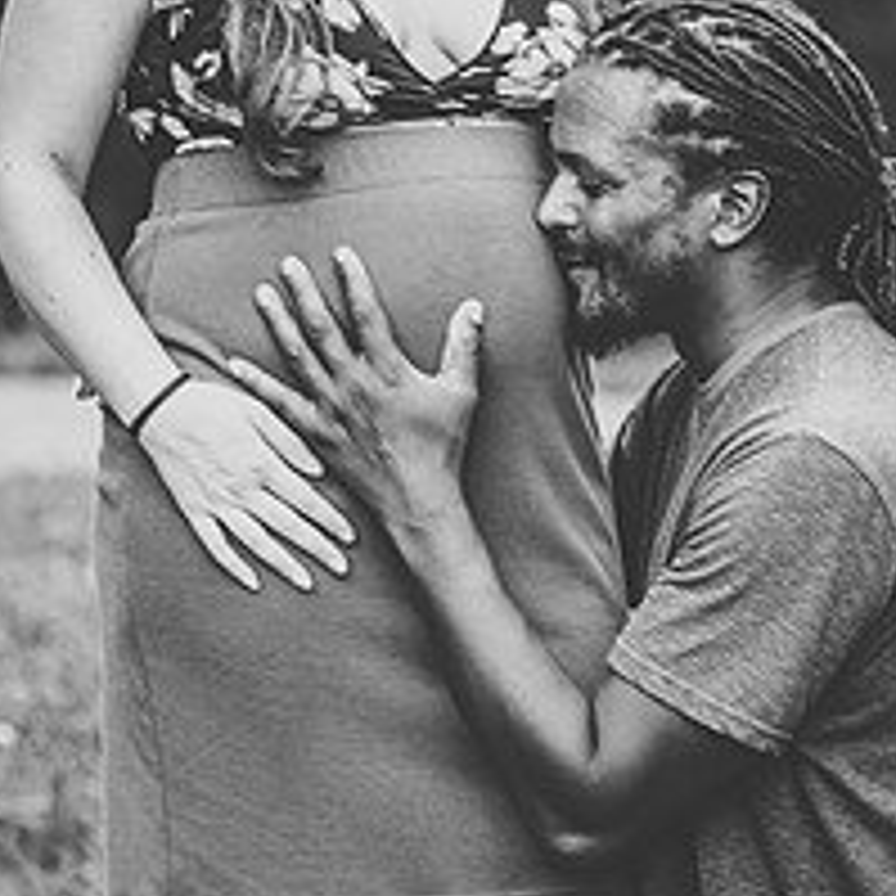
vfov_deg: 4.9
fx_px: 10425
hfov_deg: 4.9
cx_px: 495
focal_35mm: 356
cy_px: 257
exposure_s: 1/125
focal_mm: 185
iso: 250
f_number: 3.5
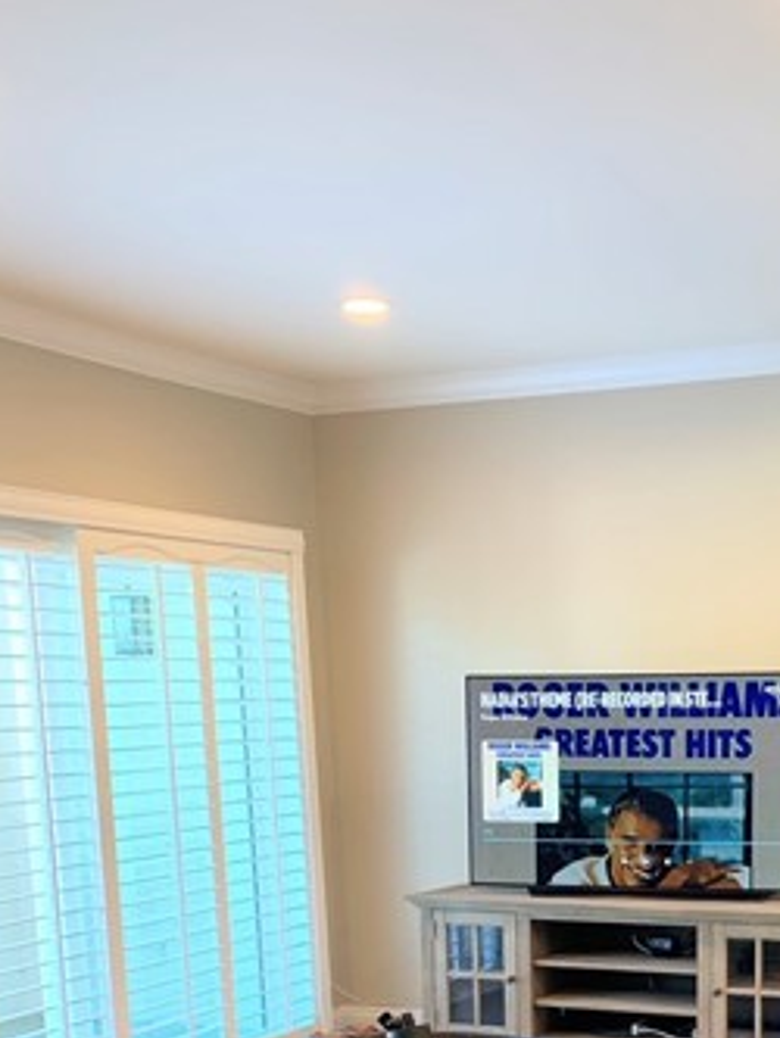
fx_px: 1501
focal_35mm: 50
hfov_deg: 28.4
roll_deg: +1.4
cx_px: 640
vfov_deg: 35.8
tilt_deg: -9.2
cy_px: 944
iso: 125
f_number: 1.8
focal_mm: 4.25
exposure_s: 1/60
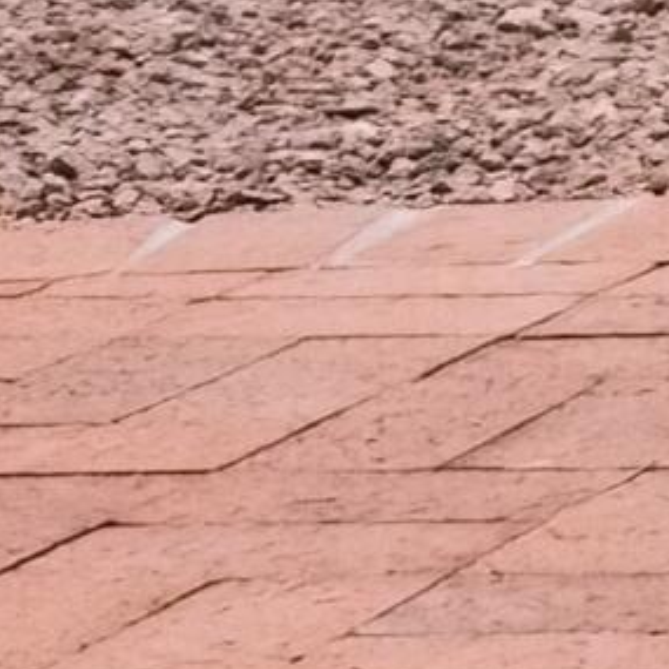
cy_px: -1195
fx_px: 5860
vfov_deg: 6.1
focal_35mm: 268
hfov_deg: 5.1
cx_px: 3387
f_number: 20
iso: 800
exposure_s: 1/15
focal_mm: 20
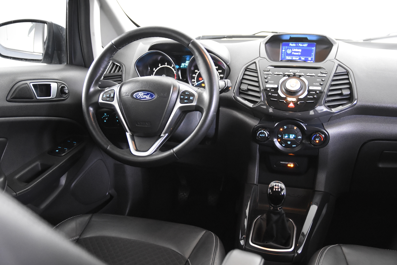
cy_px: 132
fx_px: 397
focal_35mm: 36
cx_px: 198
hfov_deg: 53.1
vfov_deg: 36.9
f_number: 3
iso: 5000
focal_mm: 24
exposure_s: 1/40
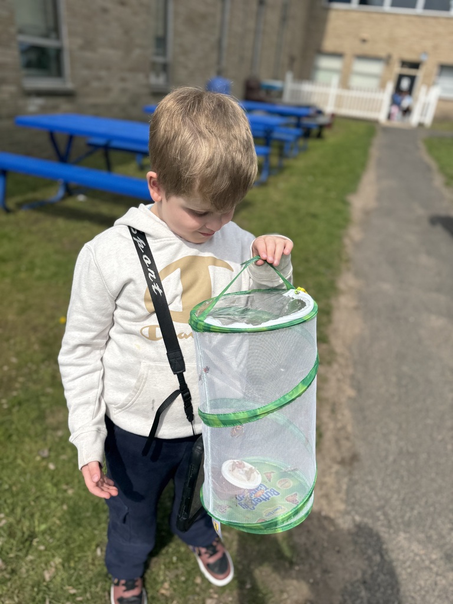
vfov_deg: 71.6
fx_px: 419
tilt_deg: -27.4
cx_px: 226
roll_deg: -6.4
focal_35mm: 24
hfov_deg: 56.8
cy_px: 302
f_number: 1.78
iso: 80
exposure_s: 1/5814
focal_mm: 6.76
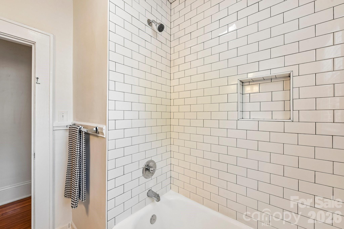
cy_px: 114
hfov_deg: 104.3
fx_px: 134
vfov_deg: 81.2
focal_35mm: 14
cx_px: 172
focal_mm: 14
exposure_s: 1/25
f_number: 8
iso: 200
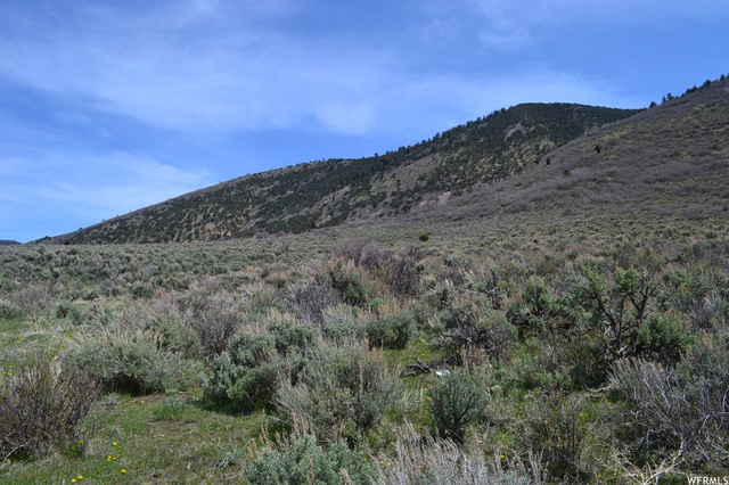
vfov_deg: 47.9
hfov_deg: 67.4
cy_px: 242
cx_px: 364
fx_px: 546
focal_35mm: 27
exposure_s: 1/320
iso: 400
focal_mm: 18
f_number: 11
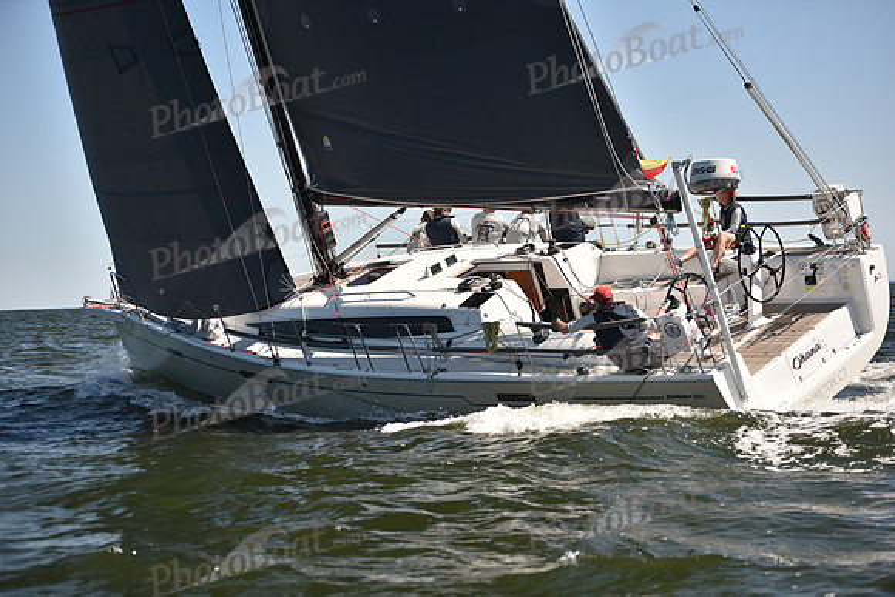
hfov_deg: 28.8
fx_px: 1741
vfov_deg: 19.5
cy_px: 298
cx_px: 448
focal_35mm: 70
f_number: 3.2
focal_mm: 70
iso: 250
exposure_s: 1/1600
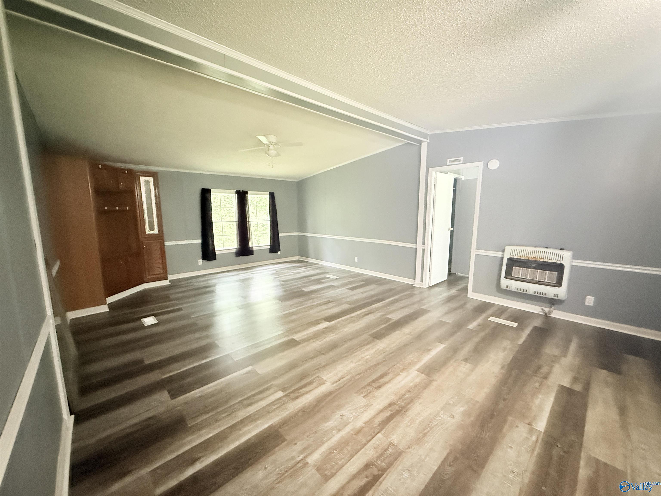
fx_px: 267
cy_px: 248
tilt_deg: -7.7
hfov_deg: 102.1
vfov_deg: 85.7
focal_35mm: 14
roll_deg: +0.3
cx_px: 330
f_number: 2.2
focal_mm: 2.22
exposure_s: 1/40
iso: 1250
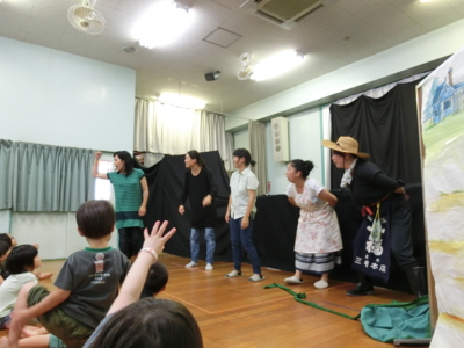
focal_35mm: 25
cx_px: 232
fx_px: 335
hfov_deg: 69.4
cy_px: 174
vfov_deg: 54.9
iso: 400
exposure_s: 1/30
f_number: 3.5
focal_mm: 4.5
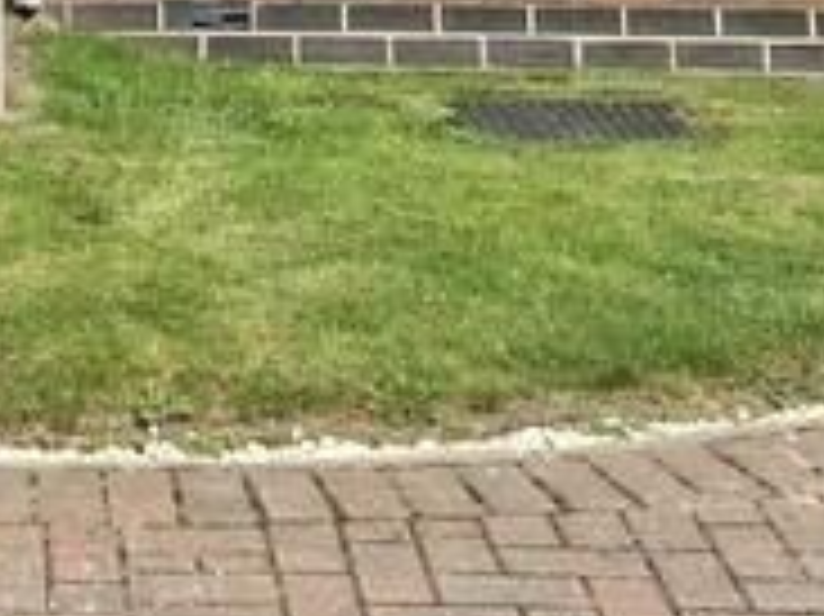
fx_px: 3069
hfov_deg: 15.0
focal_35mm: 129
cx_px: 14
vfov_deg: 10.0
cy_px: -899
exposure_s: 1/1667
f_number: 1.8
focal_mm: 5.54
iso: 50
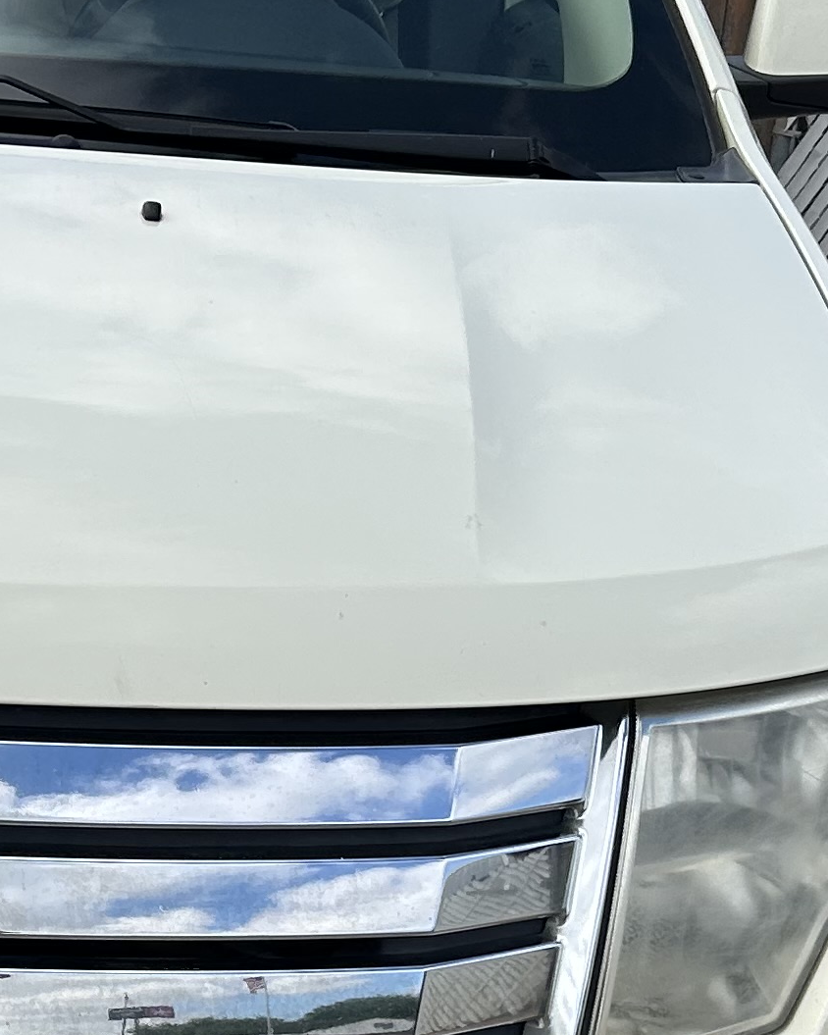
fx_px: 2971
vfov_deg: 19.6
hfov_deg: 15.6
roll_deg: -2.4
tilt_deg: -20.0
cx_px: 59
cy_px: 820
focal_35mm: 97
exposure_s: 1/3831
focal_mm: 5.7
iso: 50
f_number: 1.5
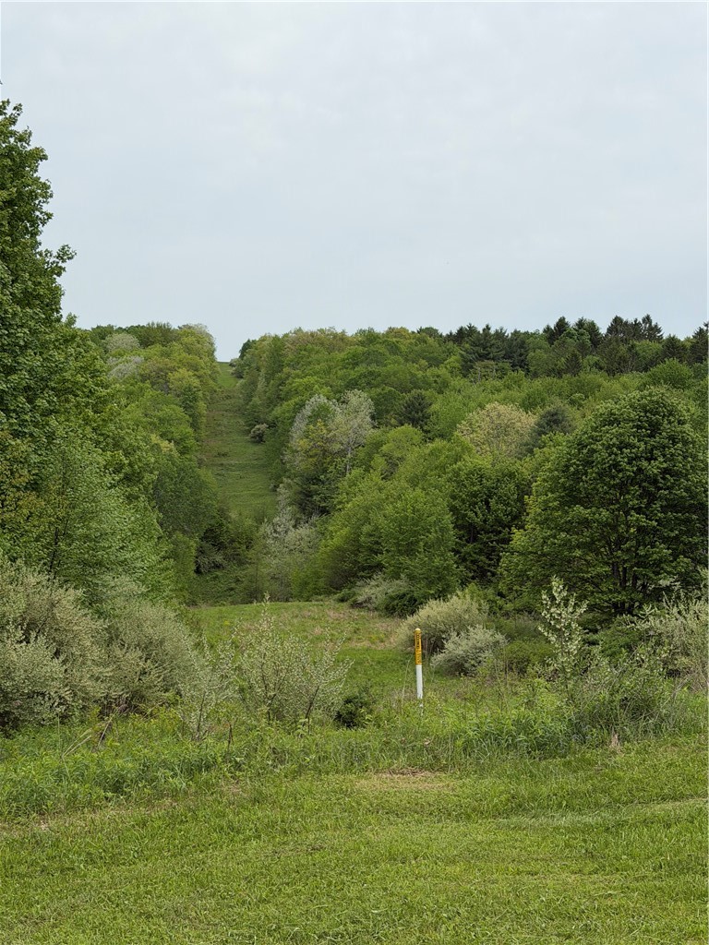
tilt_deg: -2.1
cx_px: 354
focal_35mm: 48
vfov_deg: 39.7
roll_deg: -5.3
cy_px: 472
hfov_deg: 30.3
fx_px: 1311
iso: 64
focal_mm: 6.76
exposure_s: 1/6024
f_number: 1.78
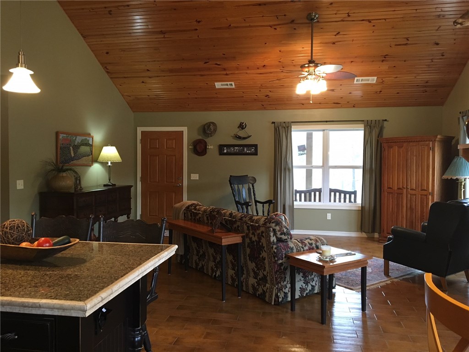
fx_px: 393
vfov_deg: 48.2
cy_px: 176
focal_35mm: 29
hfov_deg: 61.7
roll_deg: -0.2
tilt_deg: -0.8
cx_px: 234
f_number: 2.2
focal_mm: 4.15
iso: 125
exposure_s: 1/30
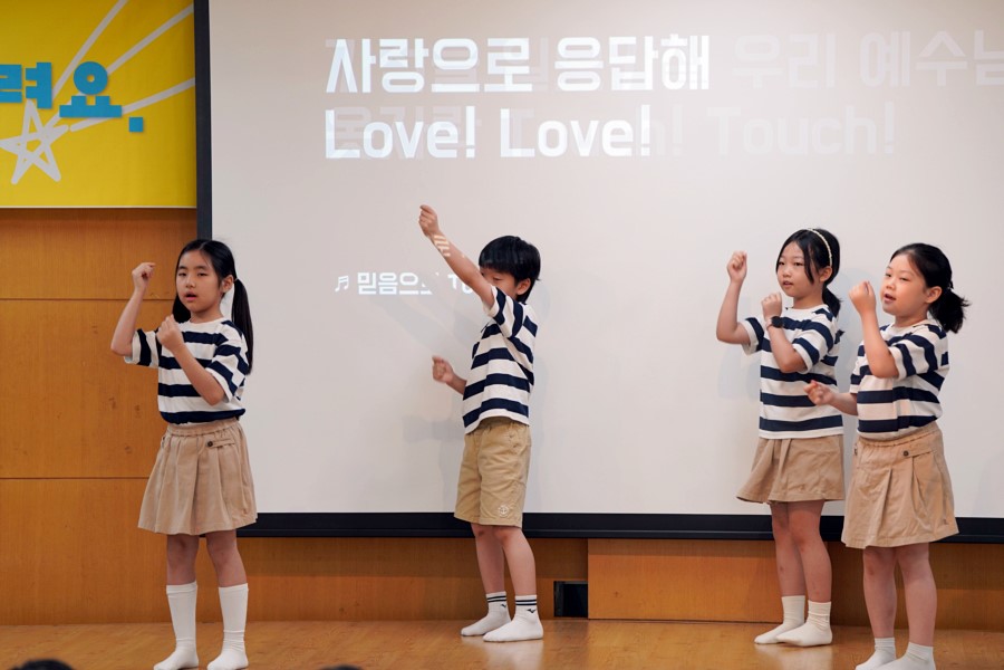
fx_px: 3681
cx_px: 502
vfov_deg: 10.4
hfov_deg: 15.5
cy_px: 335
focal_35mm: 132
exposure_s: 1/160
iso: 800
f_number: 4
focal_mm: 132
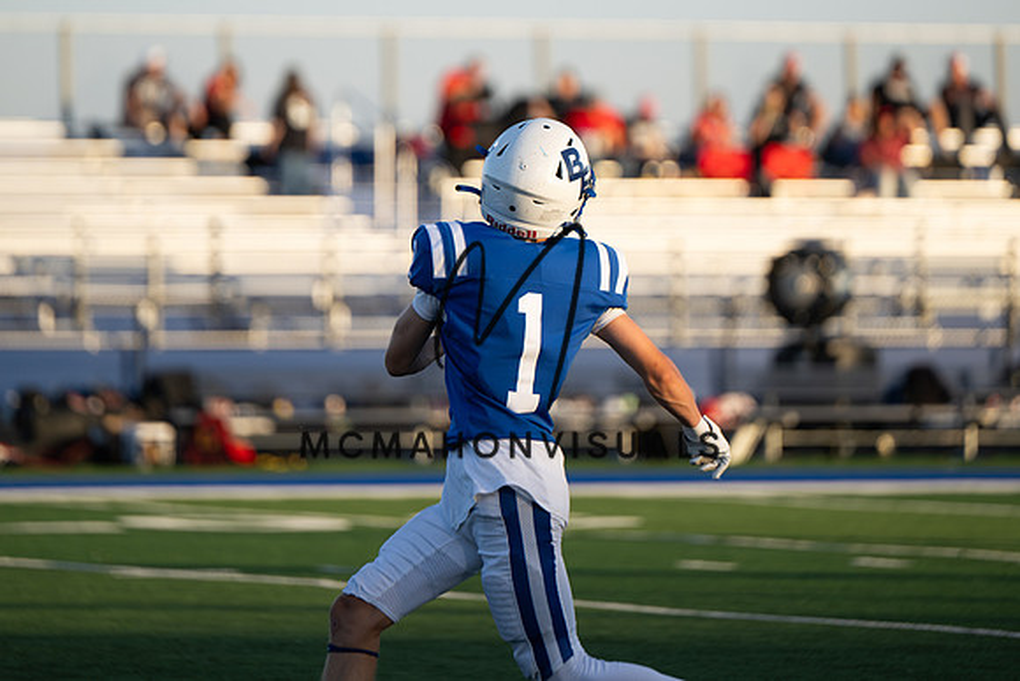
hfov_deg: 7.4
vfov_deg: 4.9
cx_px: 586
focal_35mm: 279
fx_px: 7917
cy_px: 210
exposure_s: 1/1600
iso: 200
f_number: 2.8
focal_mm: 200
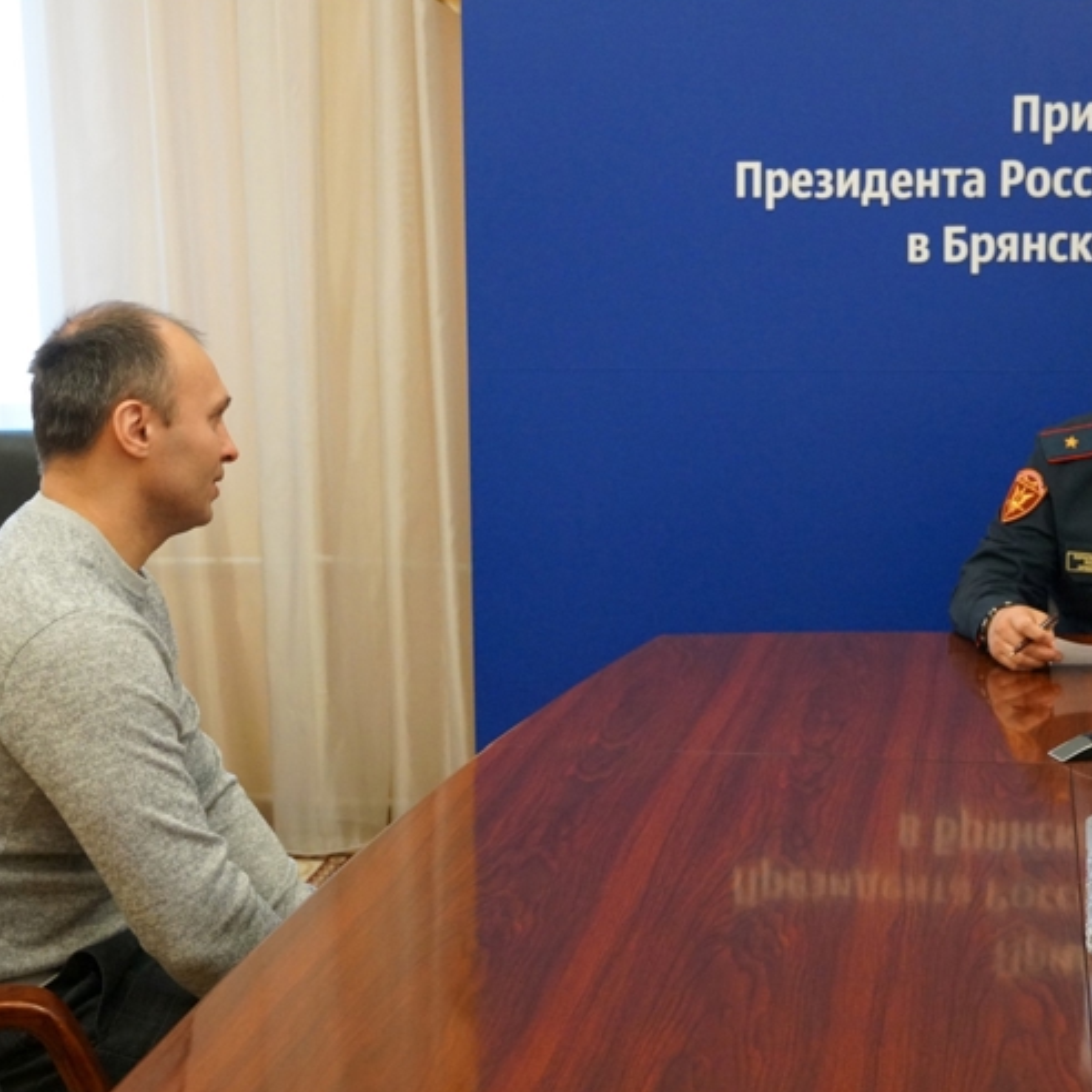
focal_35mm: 66
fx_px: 2356
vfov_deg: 26.1
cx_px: 711
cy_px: 544
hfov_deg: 26.0
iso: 4000
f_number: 4.5
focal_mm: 34
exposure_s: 1/160
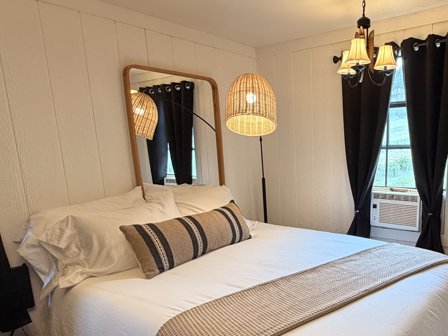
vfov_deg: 50.7
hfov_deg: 62.3
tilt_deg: -10.2
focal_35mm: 27
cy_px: 214
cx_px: 325
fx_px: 349
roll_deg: +1.3
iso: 250
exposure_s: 1/120
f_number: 2.2
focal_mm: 2.22
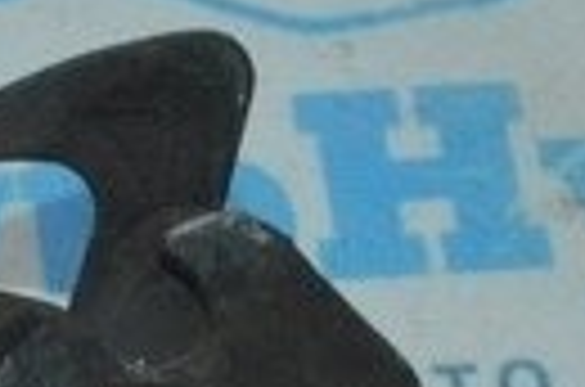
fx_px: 4215
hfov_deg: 7.7
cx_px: -387
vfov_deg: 5.2
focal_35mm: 260
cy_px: 583
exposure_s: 1/200
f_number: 16
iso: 4500
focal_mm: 22
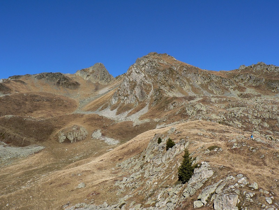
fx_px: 290
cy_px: 105
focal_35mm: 36
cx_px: 140
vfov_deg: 39.7
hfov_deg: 51.4
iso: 80
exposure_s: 1/400
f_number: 5
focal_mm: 6
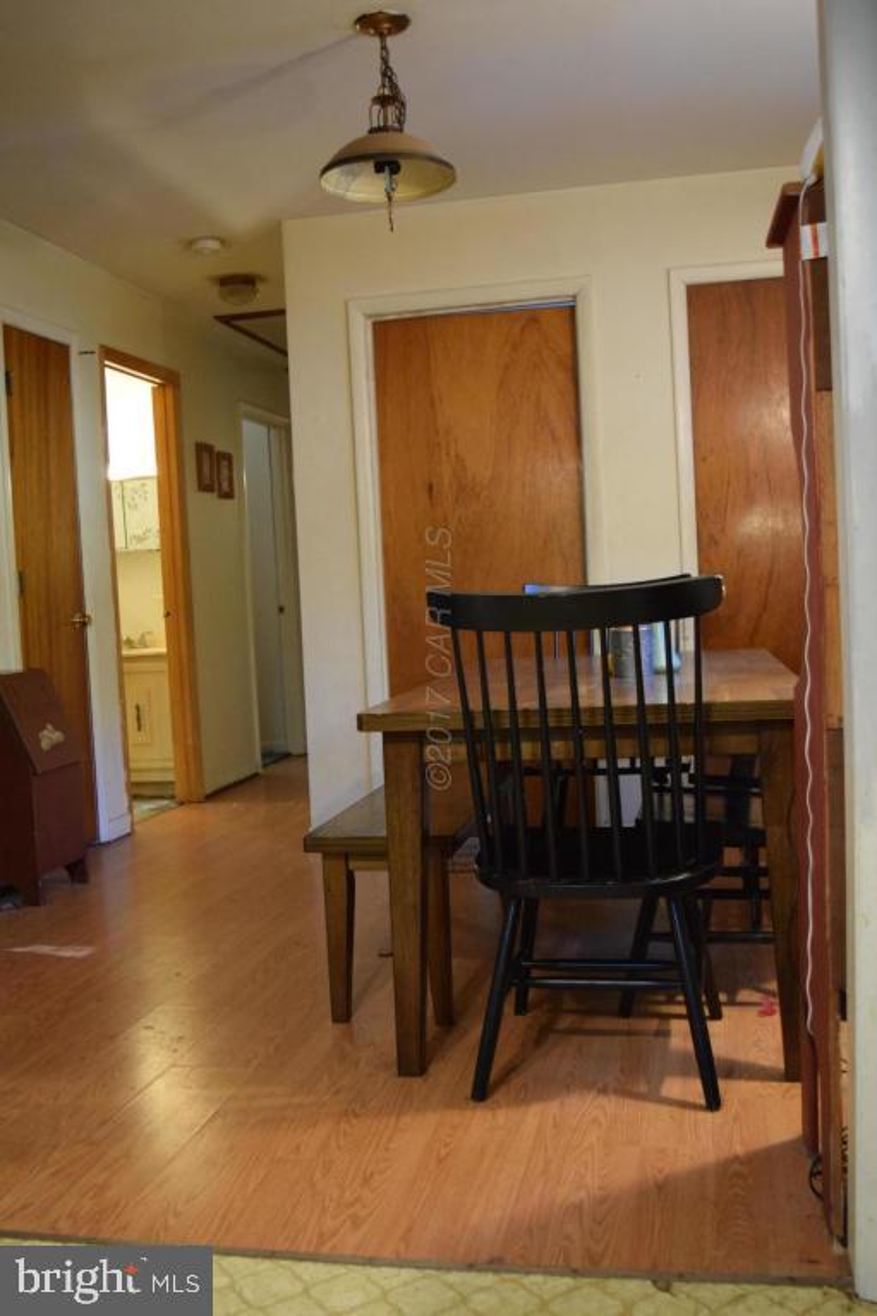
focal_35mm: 36
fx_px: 1316
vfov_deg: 53.1
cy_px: 658
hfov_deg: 36.9
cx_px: 438
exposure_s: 1/60
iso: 2200
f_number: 4
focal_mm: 24
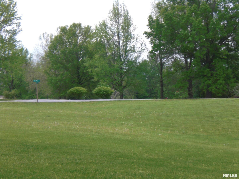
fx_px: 690
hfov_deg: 19.6
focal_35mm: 100
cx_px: 120
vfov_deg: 14.8
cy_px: 90
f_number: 5.4
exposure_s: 1/125
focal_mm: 16.51
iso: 100
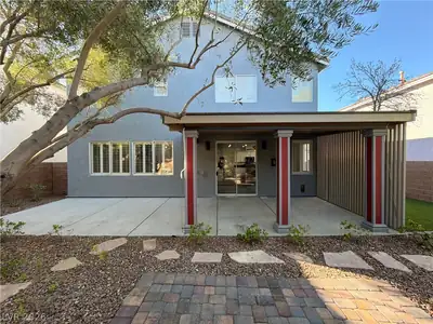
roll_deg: +1.0
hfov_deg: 102.1
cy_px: 162
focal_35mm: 14
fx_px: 175
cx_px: 216
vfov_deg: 85.7
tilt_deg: -1.4
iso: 64
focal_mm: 2.22
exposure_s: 1/121
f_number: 2.2
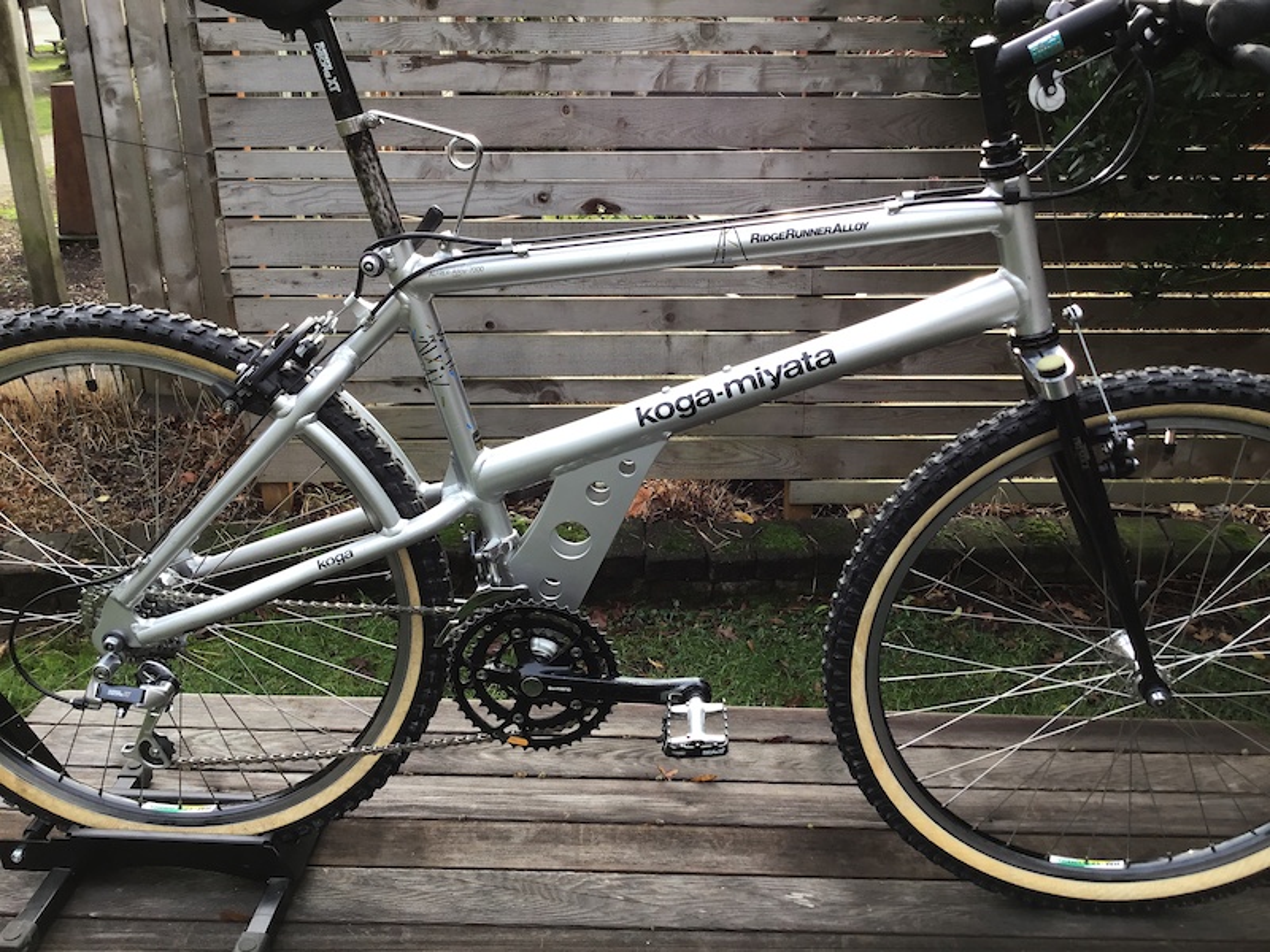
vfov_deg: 45.4
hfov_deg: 58.4
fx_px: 1137
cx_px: 635
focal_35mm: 31
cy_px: 476
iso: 32
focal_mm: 3.3
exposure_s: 1/120
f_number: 2.4
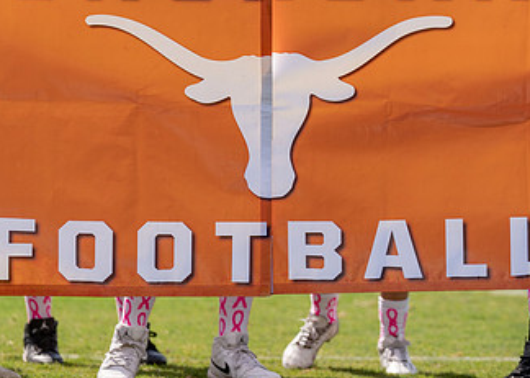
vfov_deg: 4.6
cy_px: 78
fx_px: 4678
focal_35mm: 311
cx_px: 322
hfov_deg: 6.5
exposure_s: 1/1600
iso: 100
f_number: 2.8
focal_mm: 130
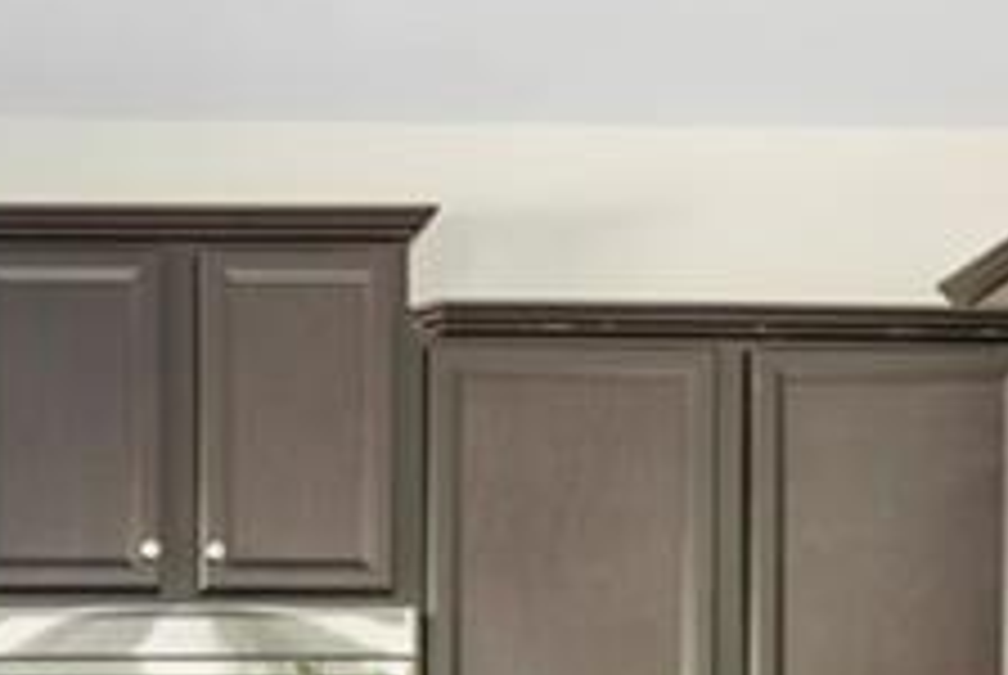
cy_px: 974
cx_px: -63
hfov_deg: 25.9
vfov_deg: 17.1
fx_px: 2047
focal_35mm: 73
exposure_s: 2.5
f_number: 7.1
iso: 250
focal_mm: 16
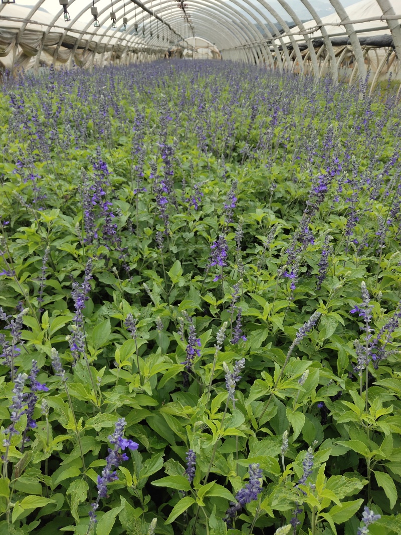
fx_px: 448
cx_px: 200
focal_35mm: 29
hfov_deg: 48.2
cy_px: 268
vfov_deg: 61.7
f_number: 1.8
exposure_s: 1/1880
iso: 50
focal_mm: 4.27
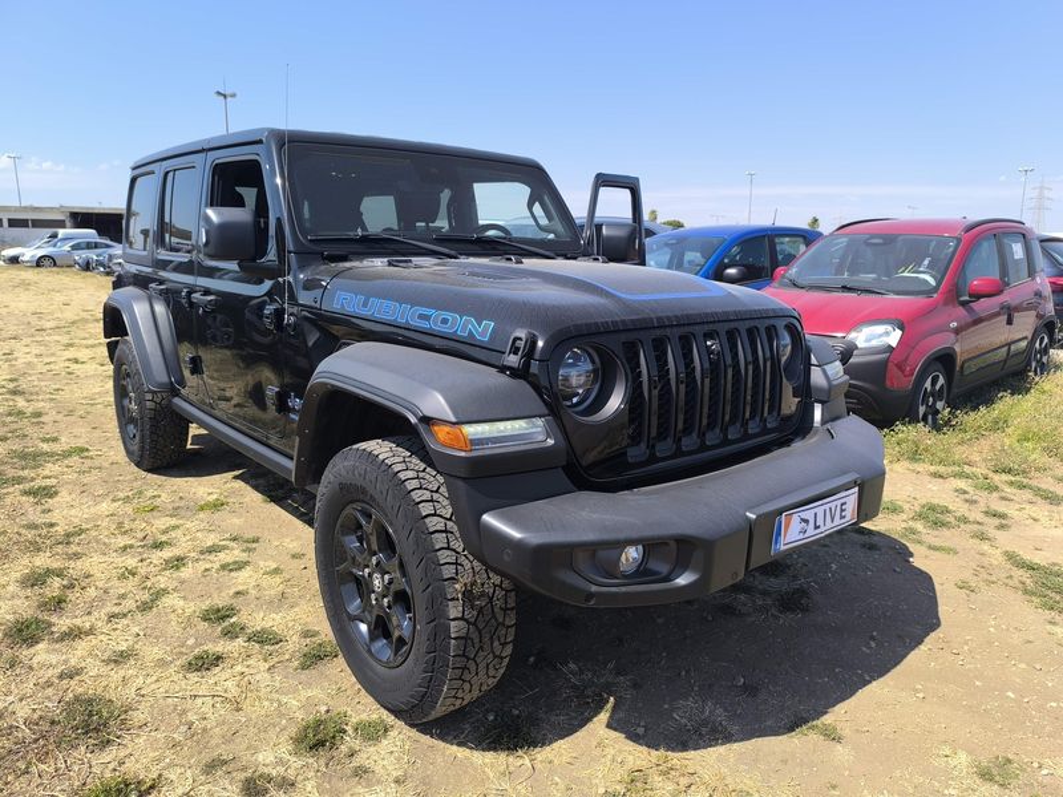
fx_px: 706
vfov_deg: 58.9
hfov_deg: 73.9
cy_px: 398
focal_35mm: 23
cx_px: 532
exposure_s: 1/547
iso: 50
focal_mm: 6.14
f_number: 1.65
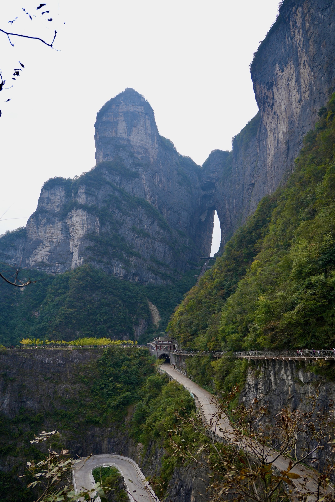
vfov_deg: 67.4
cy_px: 251
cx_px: 168
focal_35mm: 27
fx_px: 377
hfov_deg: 47.9
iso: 100
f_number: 2.8
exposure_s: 1/1000
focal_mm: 18
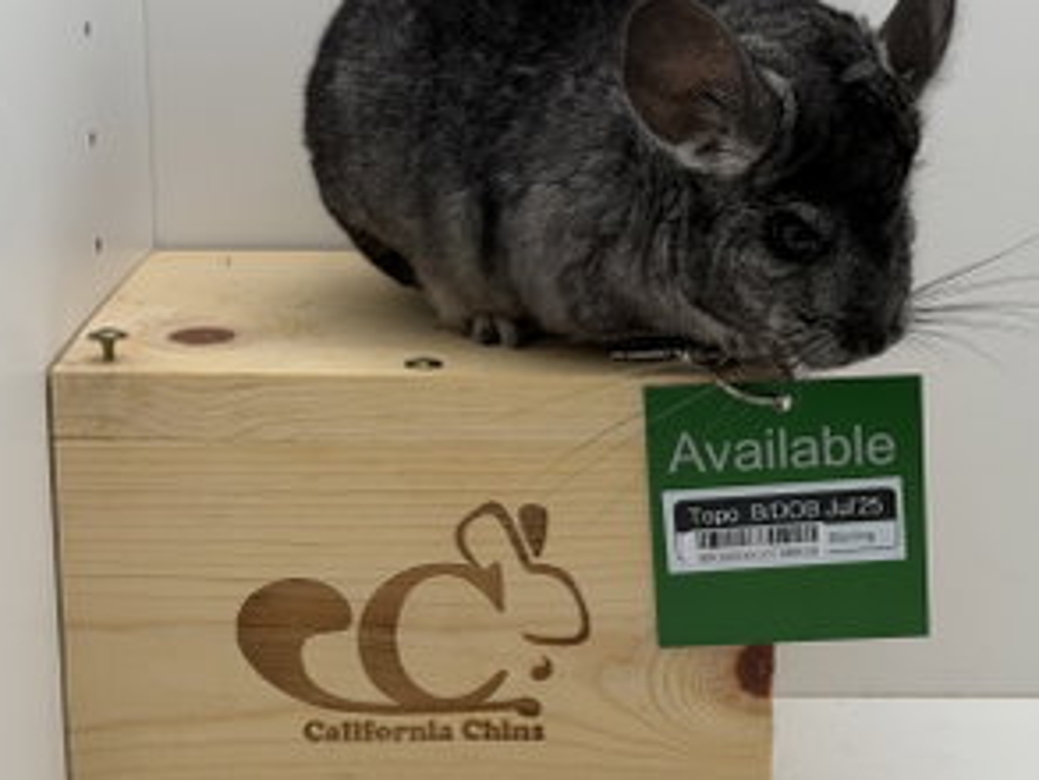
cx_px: 695
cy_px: 374
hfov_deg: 23.7
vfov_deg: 18.0
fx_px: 2462
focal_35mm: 82
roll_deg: -0.8
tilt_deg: -15.0
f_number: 1.78
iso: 64
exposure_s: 1/675
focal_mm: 6.76
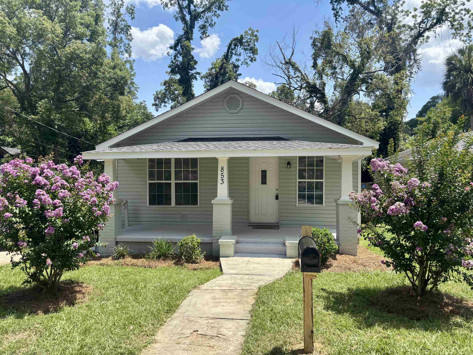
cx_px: 236
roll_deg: -0.7
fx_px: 355
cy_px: 178
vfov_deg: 53.1
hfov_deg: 67.3
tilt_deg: -1.8
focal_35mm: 26
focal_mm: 5.96
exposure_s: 1/2062
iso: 50
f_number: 1.6
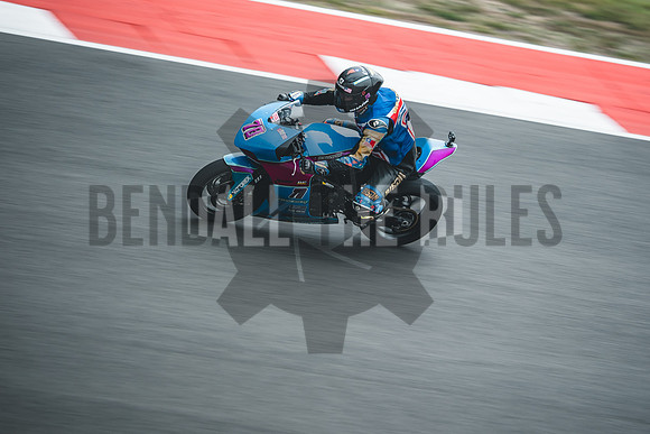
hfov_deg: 5.8
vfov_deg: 3.9
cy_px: 176
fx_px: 6450
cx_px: 387
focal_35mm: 357
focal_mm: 200
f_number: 2
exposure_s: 1/250
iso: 320
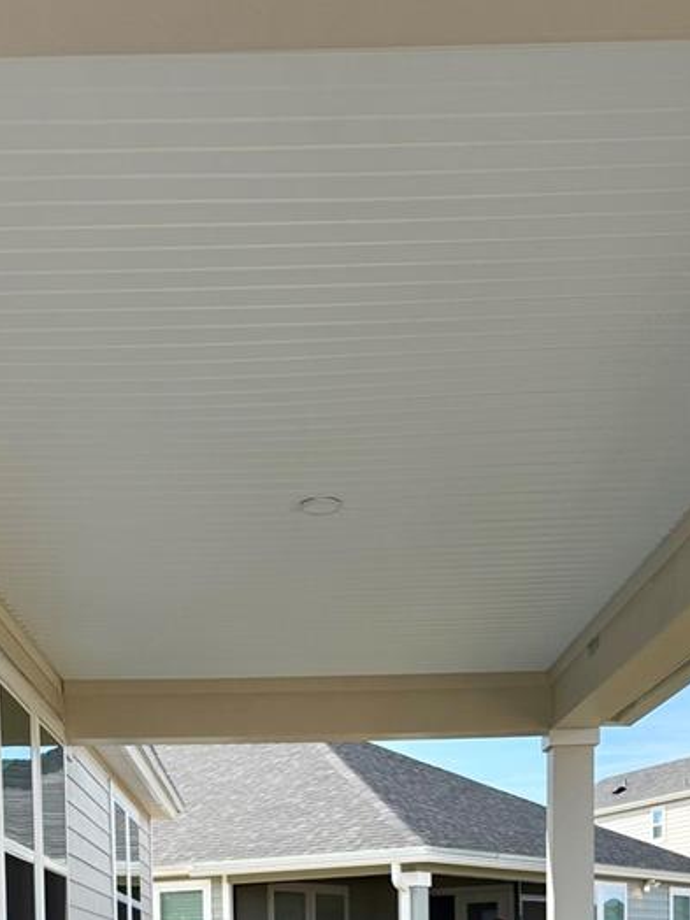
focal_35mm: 55
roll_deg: +0.5
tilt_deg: -1.1
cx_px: 279
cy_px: 1011
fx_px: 1462
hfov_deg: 26.5
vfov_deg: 31.1
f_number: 1.78
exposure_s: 1/2053
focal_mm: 6.76
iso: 80
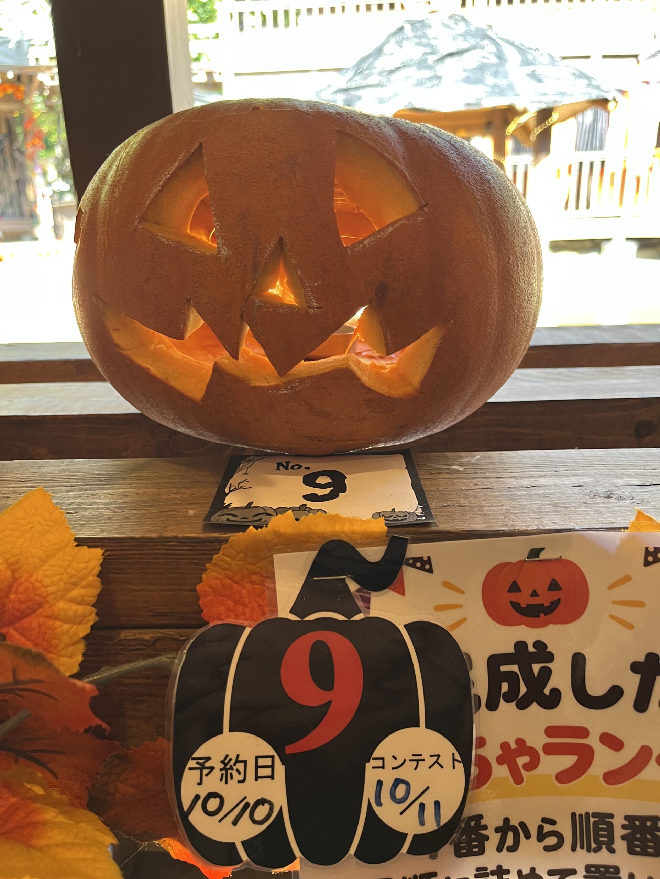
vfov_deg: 67.3
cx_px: 330
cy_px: 440
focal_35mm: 26
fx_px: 661
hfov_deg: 53.1
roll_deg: +2.4
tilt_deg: -17.7
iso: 80
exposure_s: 1/50
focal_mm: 5.1
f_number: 1.6
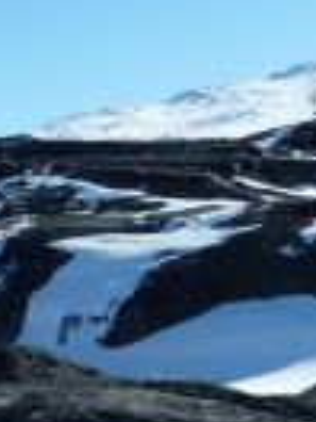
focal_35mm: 114
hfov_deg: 12.5
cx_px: -118
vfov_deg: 17.1
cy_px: 355
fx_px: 1388
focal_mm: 4.1
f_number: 5.6
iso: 80
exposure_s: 1/500
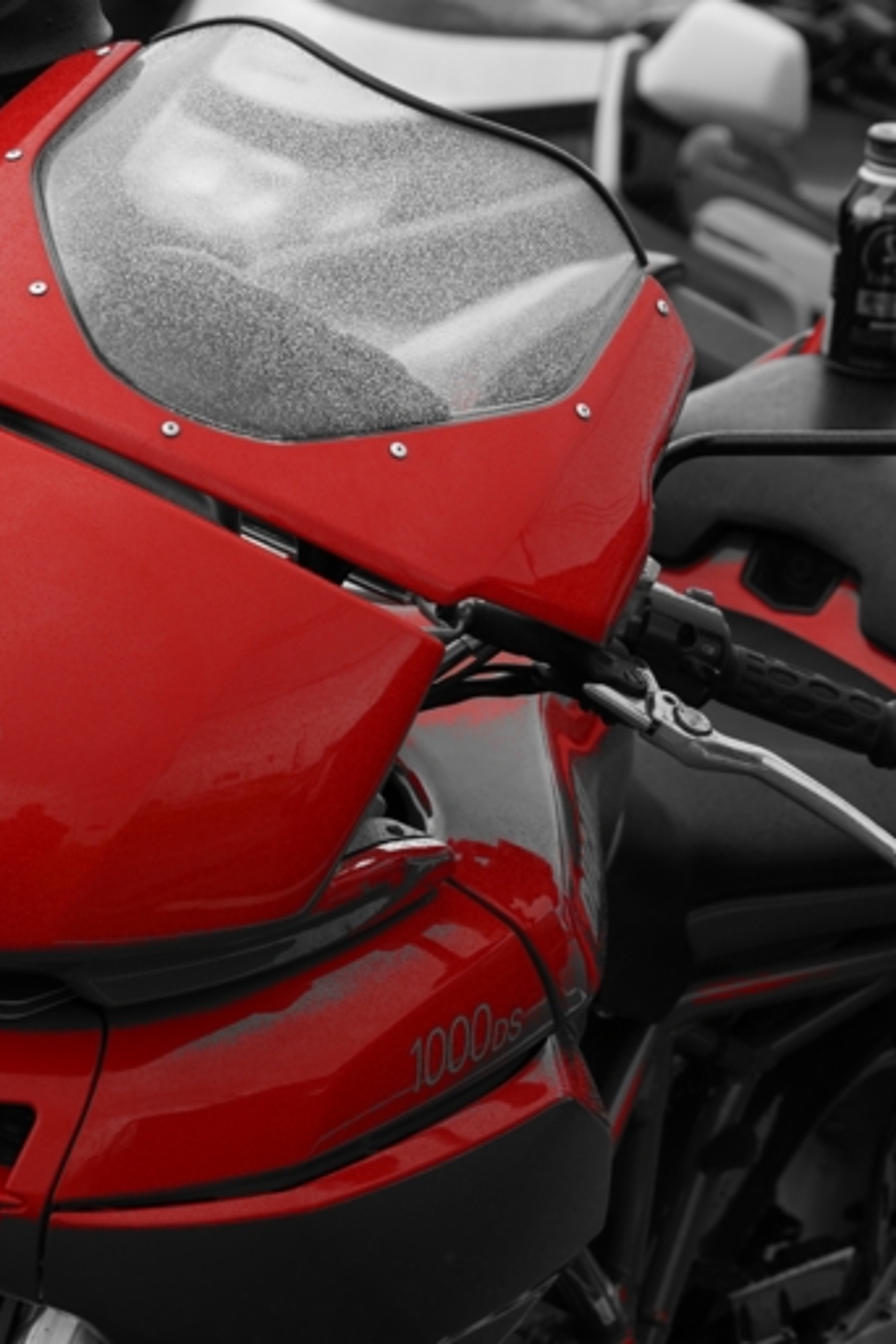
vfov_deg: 13.4
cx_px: 327
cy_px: 686
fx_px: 5712
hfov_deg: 9.0
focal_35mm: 153
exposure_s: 1/100
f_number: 6.3
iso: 100
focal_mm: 98
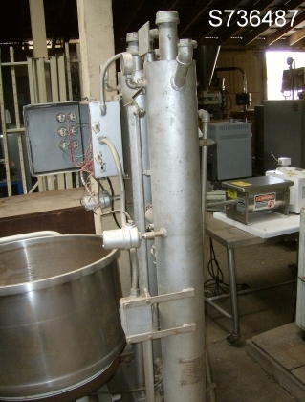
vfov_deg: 51.1
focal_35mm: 36
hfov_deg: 40.0
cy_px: 201
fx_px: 420
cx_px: 152
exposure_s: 1/60
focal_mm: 6
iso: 200
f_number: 2.8
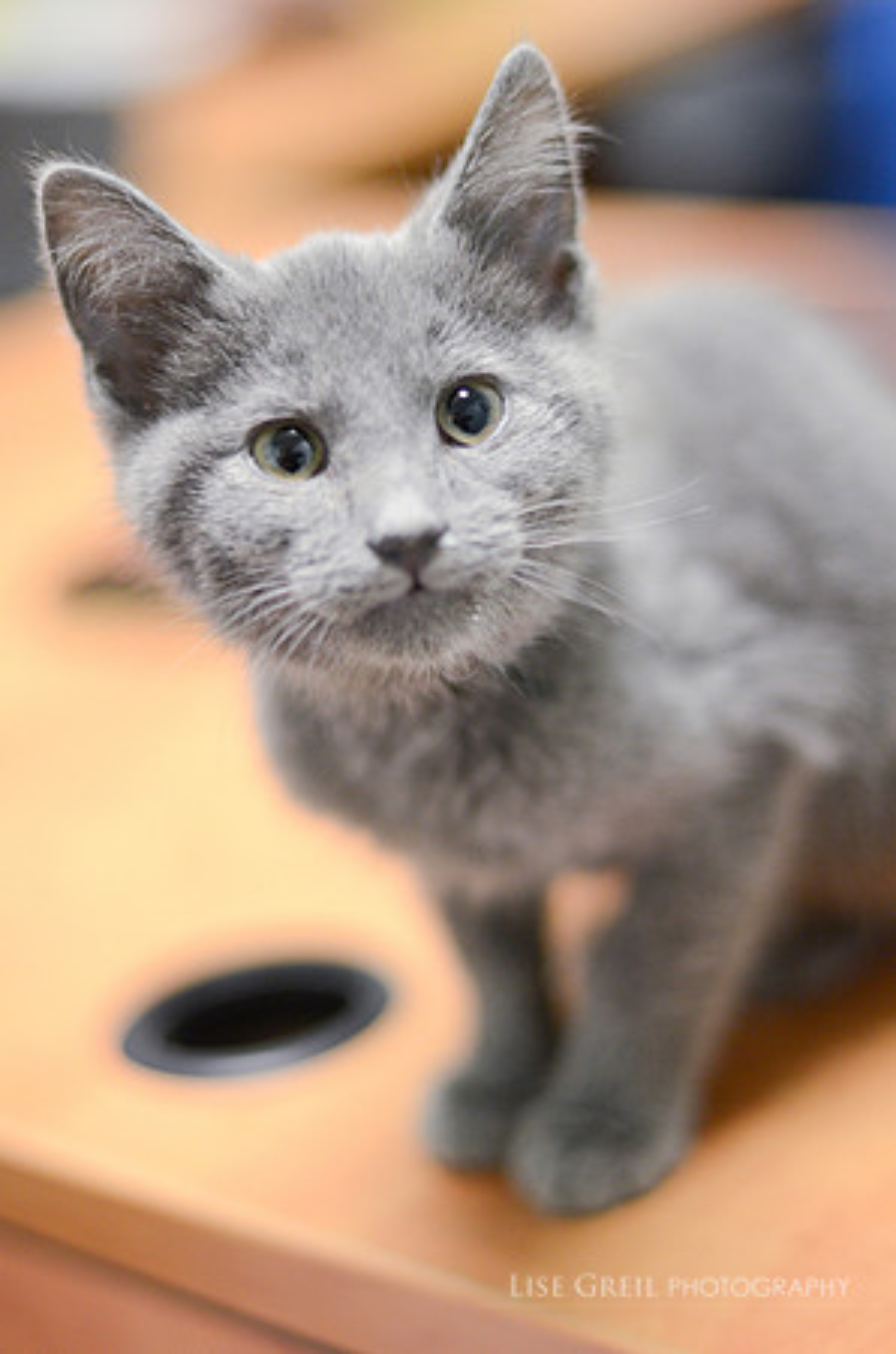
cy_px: 677
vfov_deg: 27.0
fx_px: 2813
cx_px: 448
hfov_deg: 18.1
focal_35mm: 75
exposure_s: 1/160
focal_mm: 50
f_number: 1.4
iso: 1000
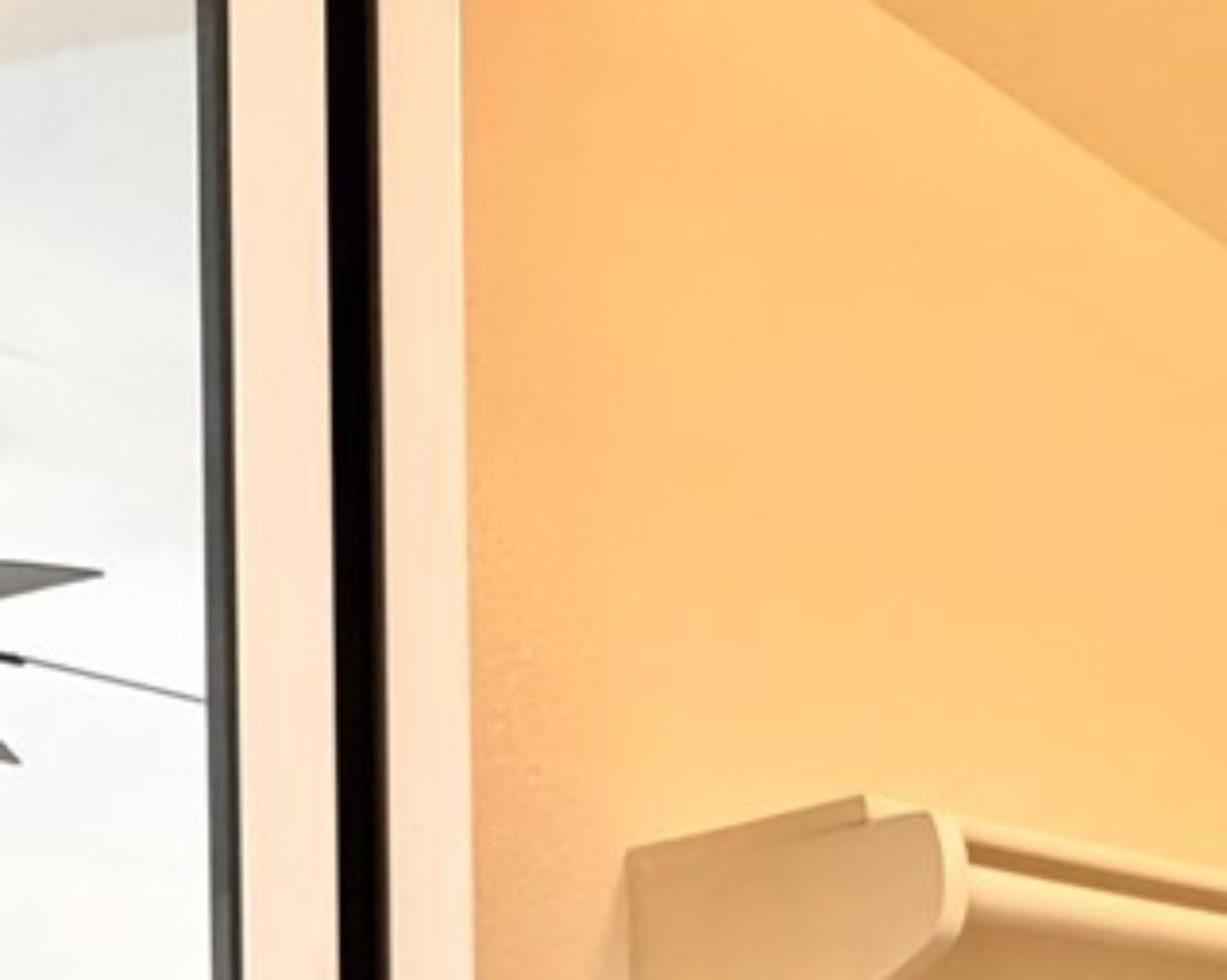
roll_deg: +0.9
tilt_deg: -1.3
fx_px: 1597
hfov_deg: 36.7
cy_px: 1196
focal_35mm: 44
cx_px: 1289
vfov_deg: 29.1
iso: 320
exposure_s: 1/120
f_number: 2.2
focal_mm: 2.22
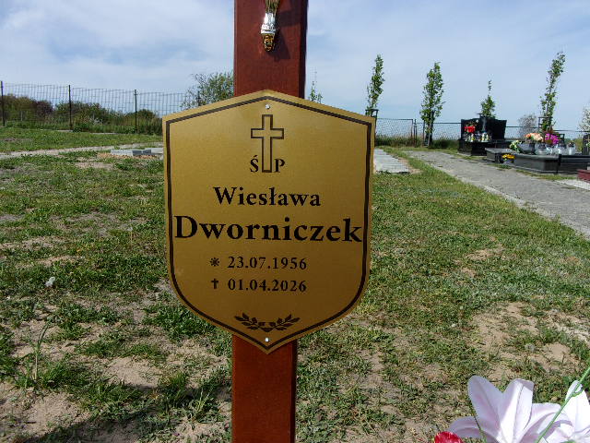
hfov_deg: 63.4
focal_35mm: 28
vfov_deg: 49.7
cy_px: 222
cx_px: 295
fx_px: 477
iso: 80
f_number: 10.8
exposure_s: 1/125
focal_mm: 5.1
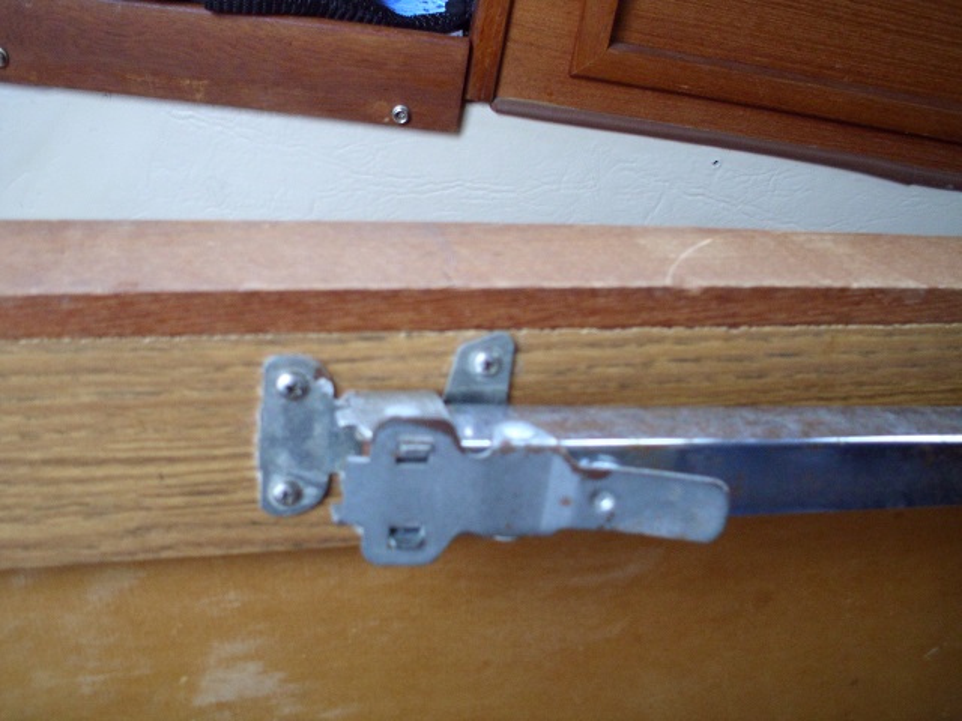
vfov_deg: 37.7
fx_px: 1056
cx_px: 481
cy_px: 360
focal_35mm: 38
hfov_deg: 49.0
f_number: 2.9
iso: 400
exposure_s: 1/60
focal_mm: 6.3
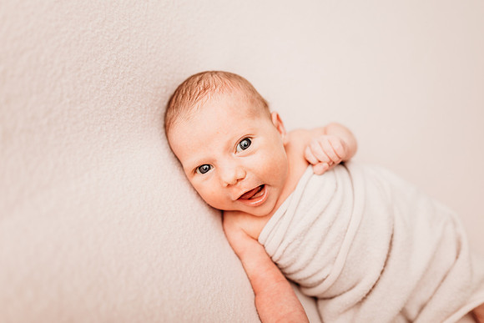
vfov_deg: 53.2
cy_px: 162
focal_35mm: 24
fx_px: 323
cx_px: 242
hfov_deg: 73.7
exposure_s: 1/200
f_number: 2.2
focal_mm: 24
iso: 100
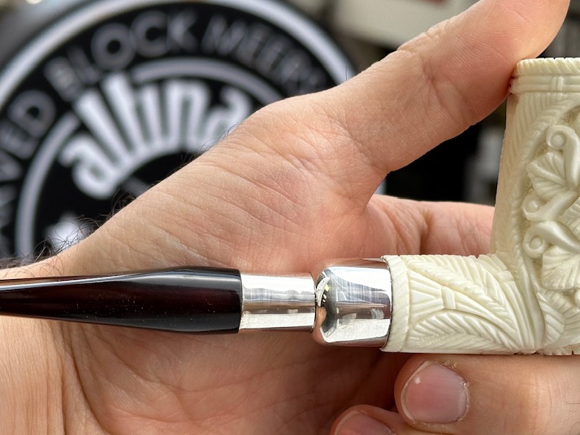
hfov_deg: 22.7
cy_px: 228
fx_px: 1441
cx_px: 307
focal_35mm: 86
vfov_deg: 17.2
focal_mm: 6.86
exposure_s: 1/398
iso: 64
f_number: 1.78
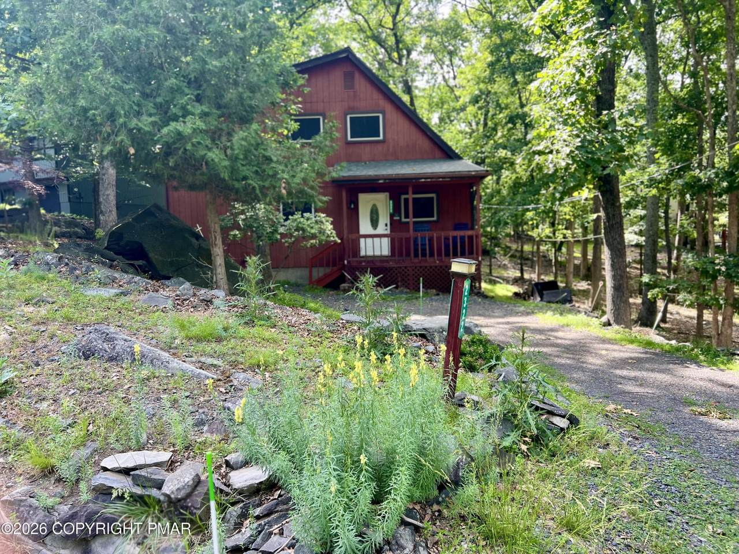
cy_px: 277
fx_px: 555
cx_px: 370
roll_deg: +1.0
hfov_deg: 67.3
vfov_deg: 53.1
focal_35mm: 26
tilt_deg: -5.4
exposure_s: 1/330
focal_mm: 5.7
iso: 50
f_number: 1.5
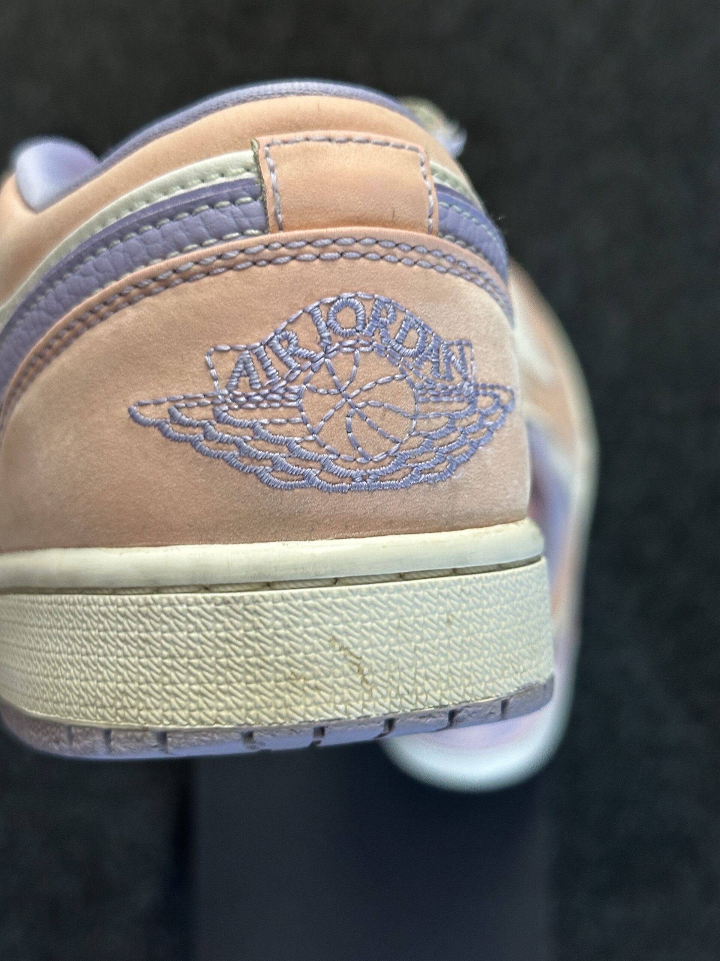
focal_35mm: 48
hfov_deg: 30.3
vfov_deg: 39.7
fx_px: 1331
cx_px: 360
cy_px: 480
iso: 160
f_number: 1.78
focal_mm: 6.86
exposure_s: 1/50
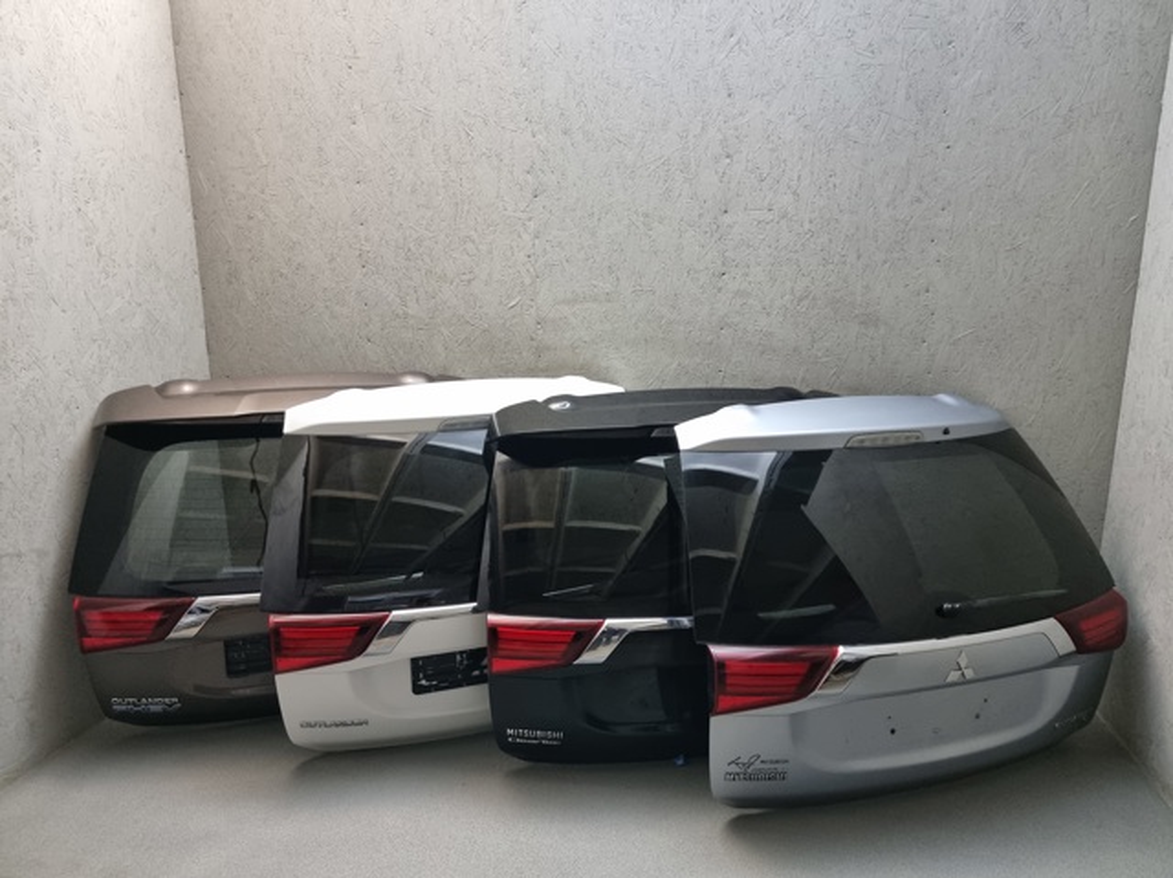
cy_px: 439
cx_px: 586
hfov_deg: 71.6
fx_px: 813
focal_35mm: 24
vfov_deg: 56.8
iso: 500
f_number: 1.8
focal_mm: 6.7
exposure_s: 1/40
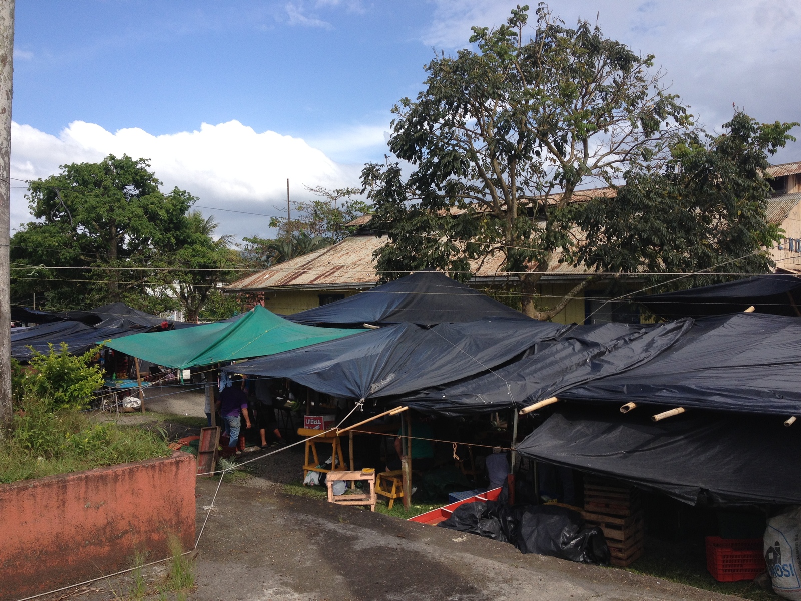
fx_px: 810
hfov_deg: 52.6
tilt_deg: -3.2
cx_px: 400
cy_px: 300
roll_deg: +1.3
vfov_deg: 40.7
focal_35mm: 35
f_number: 2.4
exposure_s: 1/1284
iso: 50
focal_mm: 4.28
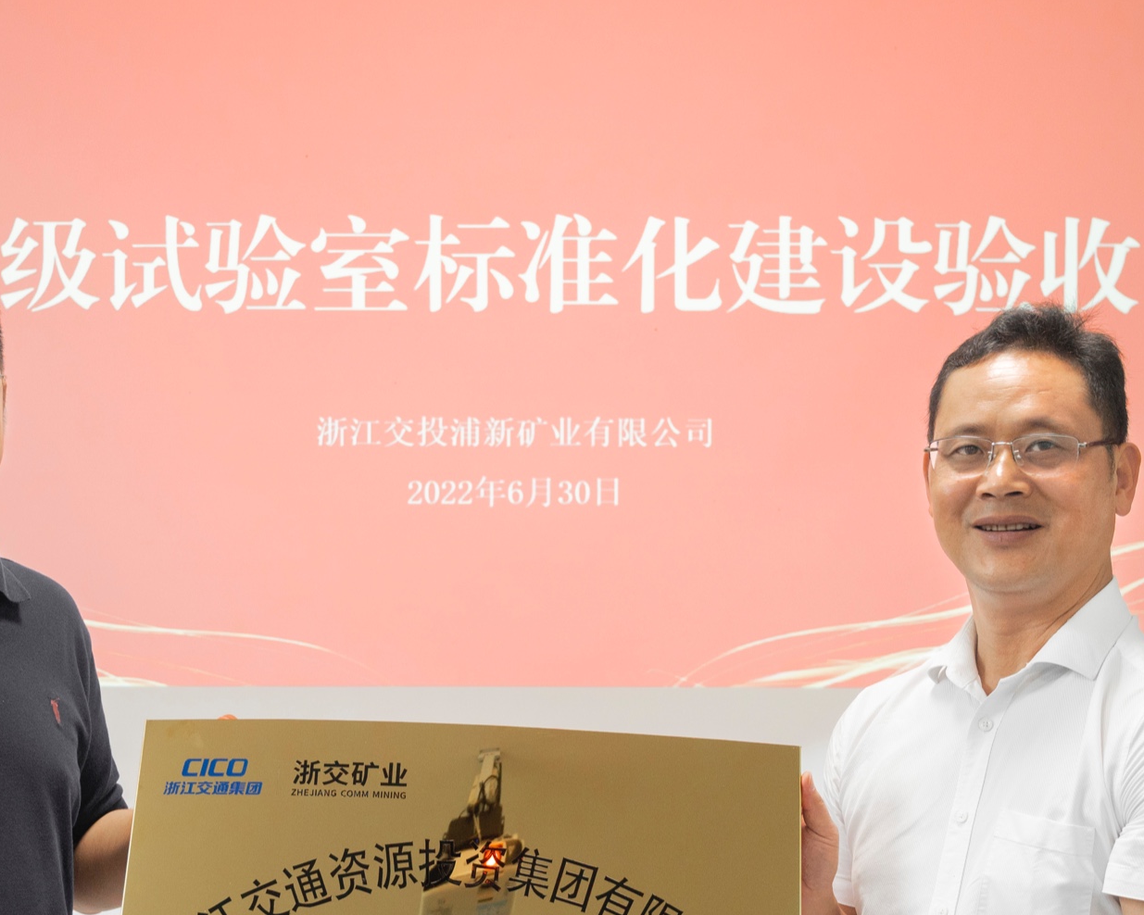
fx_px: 2370
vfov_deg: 21.7
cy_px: 666
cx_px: 436
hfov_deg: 27.1
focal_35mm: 70
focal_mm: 36
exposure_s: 1/125
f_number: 5
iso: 1250
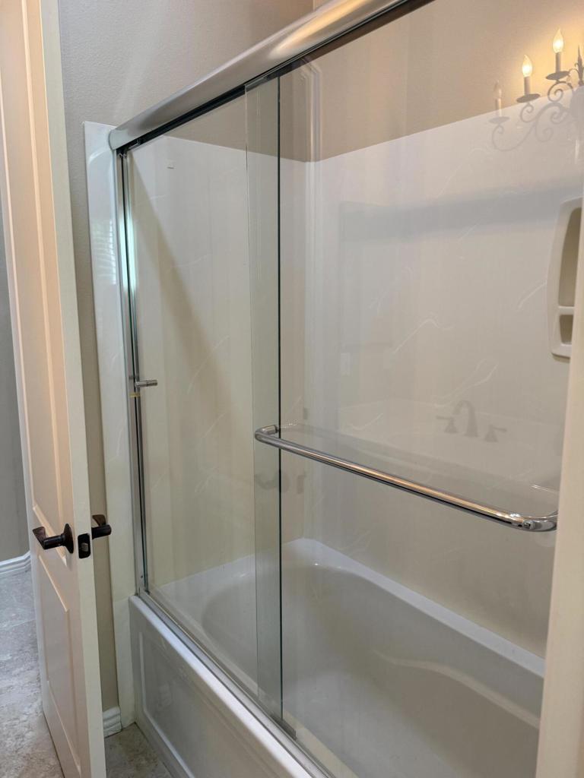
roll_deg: -1.2
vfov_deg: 71.6
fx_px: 540
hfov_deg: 56.8
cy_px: 389
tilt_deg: -9.7
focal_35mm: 24
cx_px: 292
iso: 160
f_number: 1.78
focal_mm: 6.76
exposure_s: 1/120
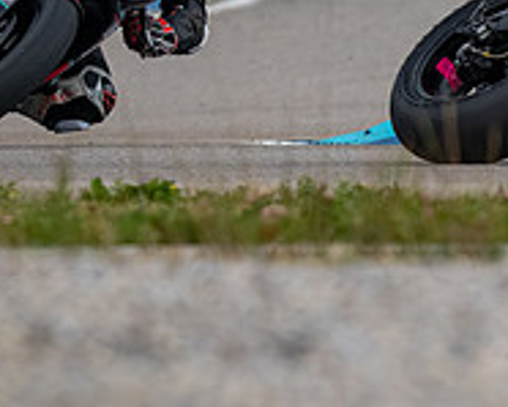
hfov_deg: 0.8
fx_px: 38570
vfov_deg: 0.6
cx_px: 670
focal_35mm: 2564
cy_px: 303
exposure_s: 1/1250
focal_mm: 600
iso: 720
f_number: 6.3
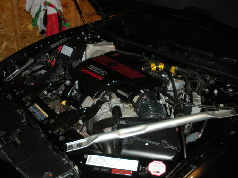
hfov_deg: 51.4
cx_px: 119
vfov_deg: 39.7
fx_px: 248
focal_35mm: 36
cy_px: 89
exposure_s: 1/60
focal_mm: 6.3
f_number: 3.5
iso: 199
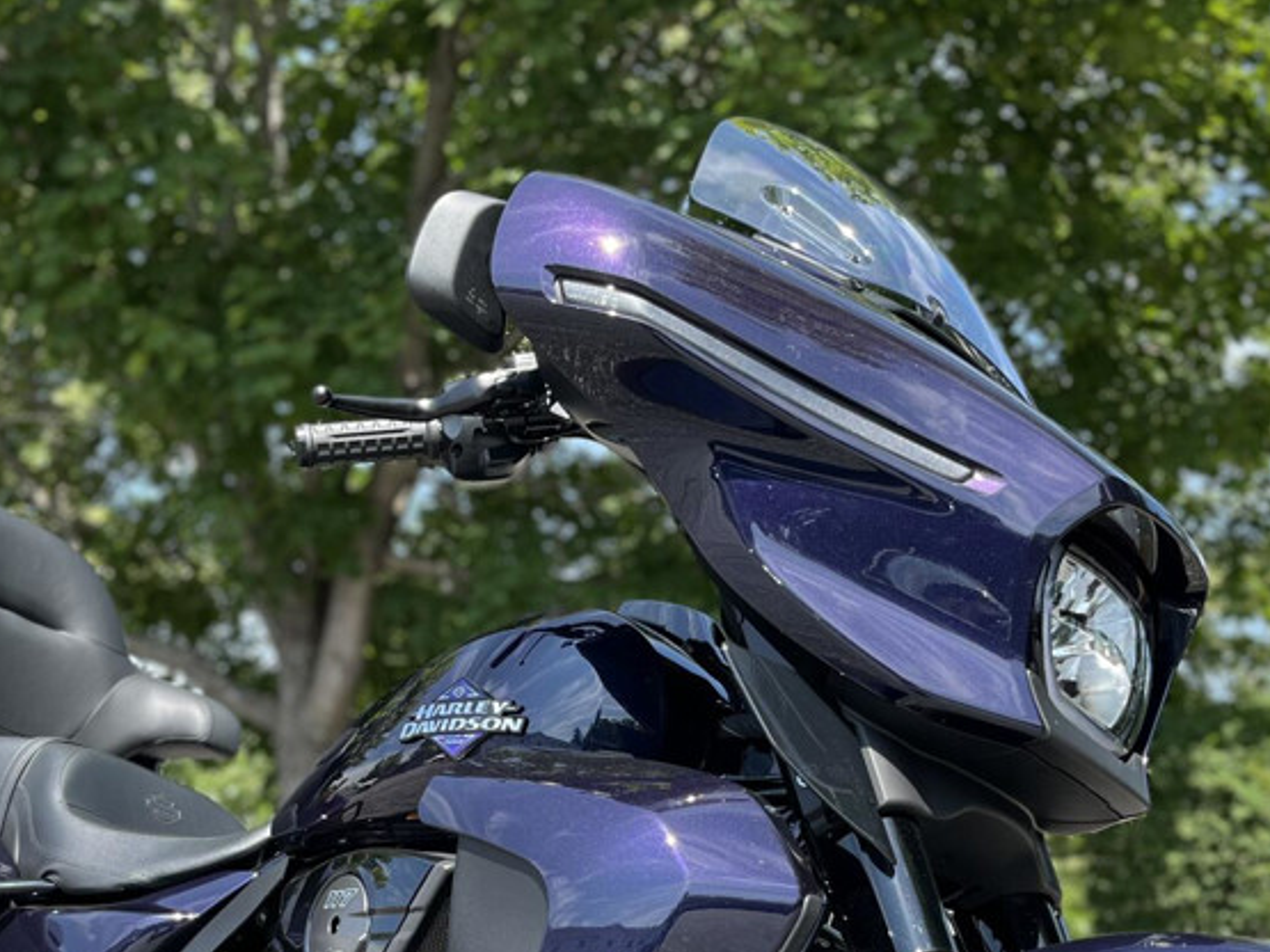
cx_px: 518
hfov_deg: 38.1
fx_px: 1834
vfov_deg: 27.8
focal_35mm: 50
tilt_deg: -2.6
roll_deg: -1.1
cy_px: 895
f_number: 1.6
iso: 50
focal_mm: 5.1
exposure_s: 1/761
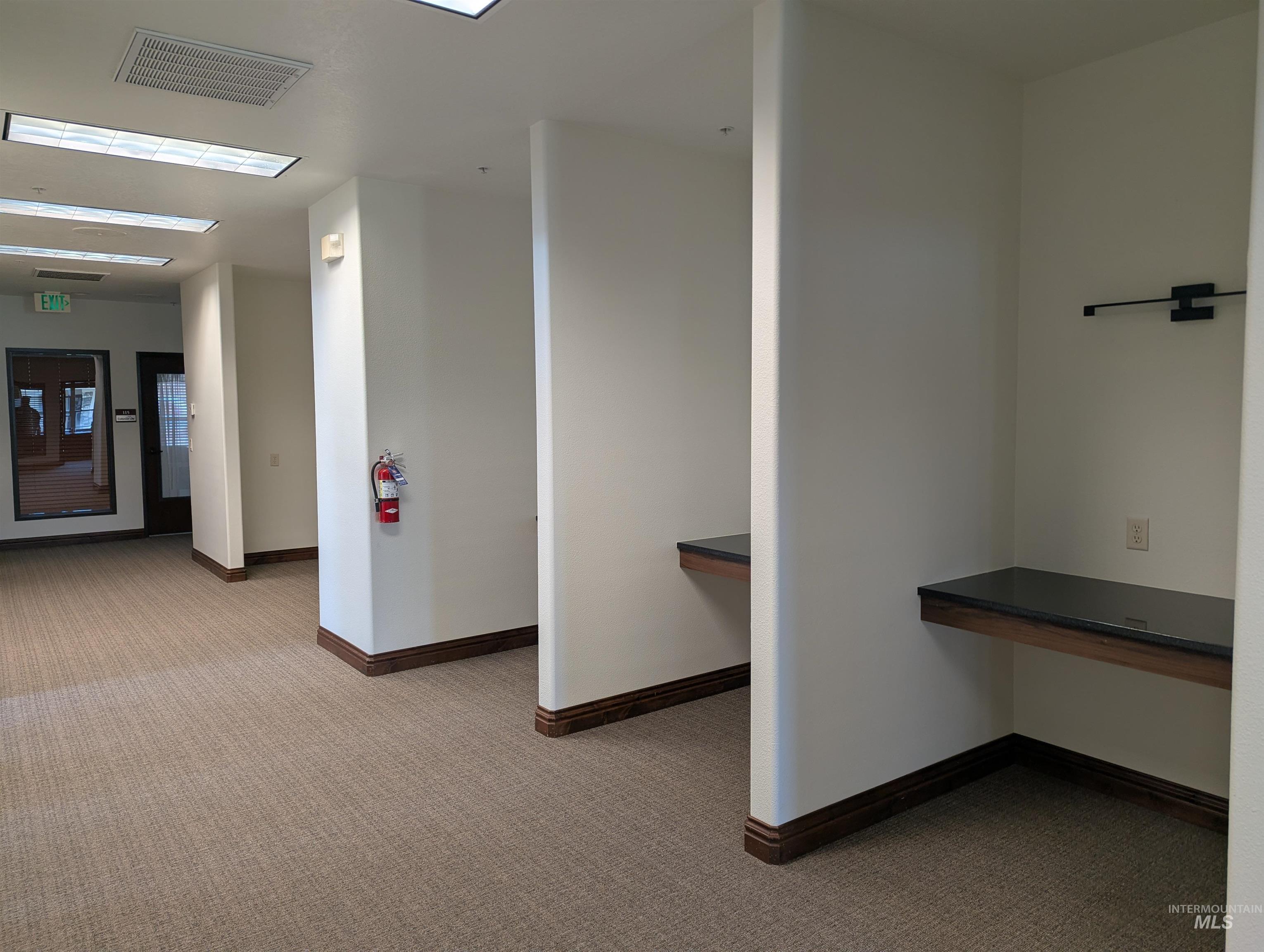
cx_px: 632
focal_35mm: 24
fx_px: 878
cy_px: 476
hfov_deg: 71.5
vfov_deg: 56.9
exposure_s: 1/30
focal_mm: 6.81
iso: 53
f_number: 1.85
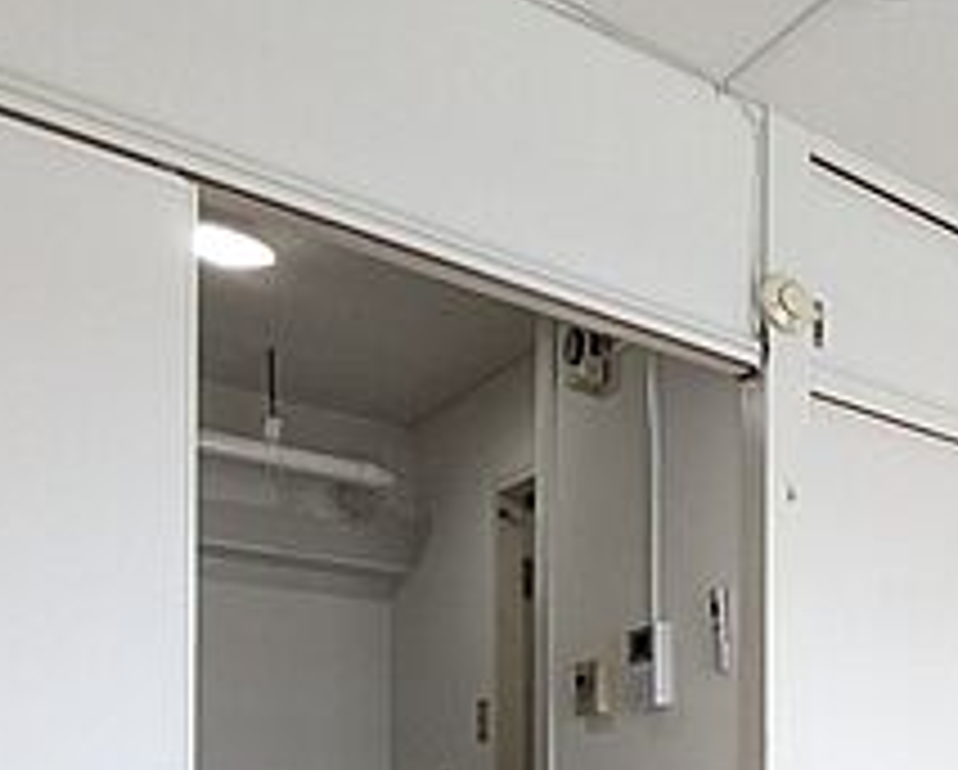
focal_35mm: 41
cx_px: 1268
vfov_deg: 32.6
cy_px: 824
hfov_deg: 32.5
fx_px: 1164
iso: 142
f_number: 2.2
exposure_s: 1/120
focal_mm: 1.83
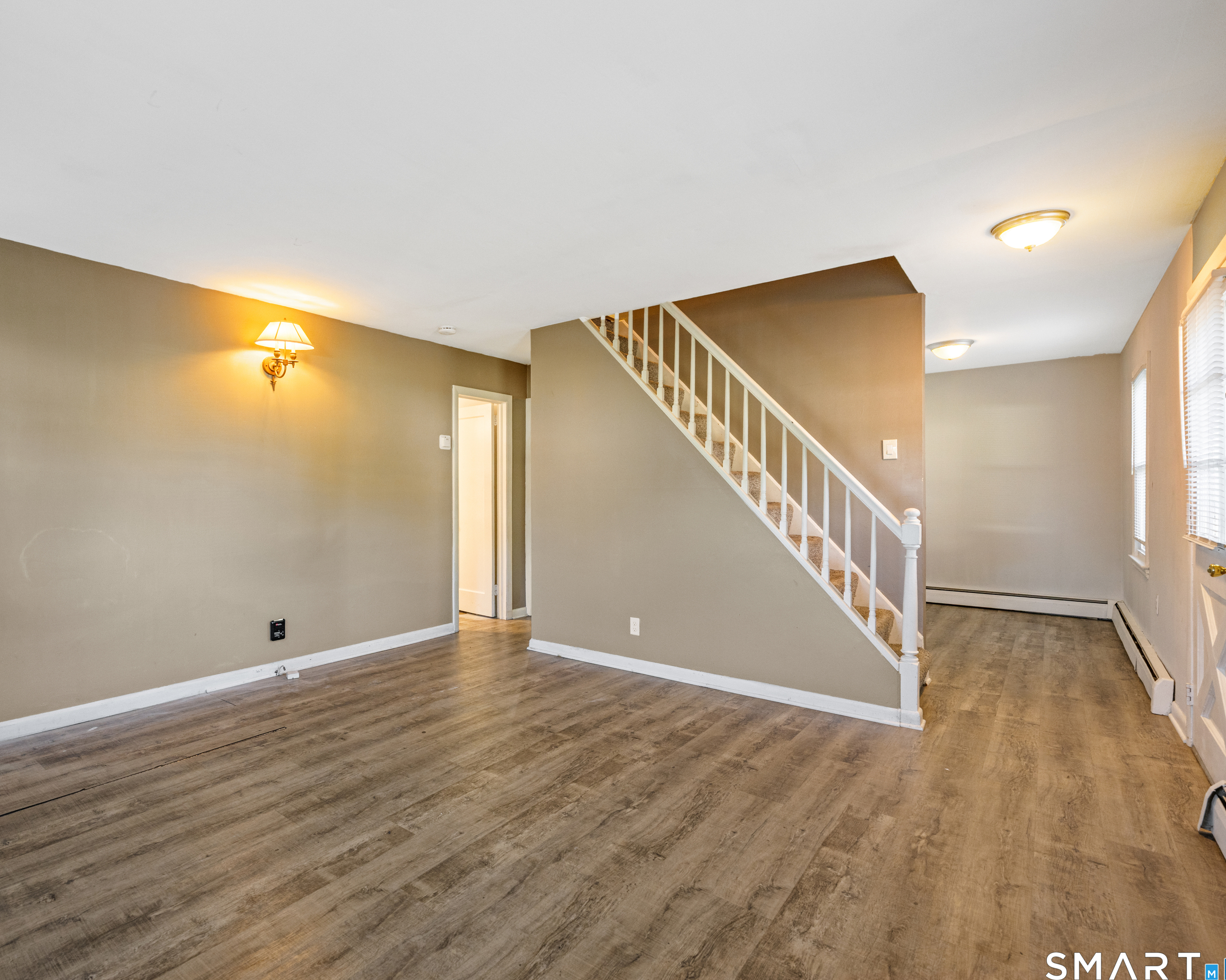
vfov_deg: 80.4
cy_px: 494
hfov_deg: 92.4
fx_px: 581
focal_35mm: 16
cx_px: 521
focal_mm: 14
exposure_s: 1/5
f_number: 8
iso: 250
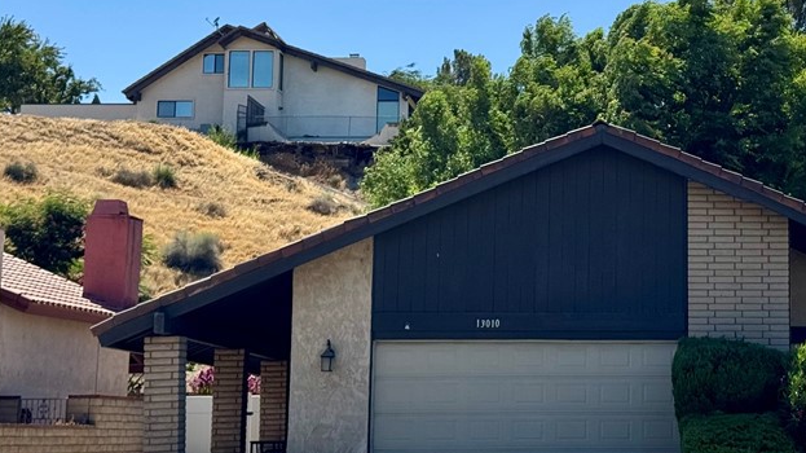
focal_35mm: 86
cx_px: 653
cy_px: 141
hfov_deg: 24.3
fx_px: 1837
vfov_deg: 14.0
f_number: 1.78
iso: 64
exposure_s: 1/5848
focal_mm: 6.76
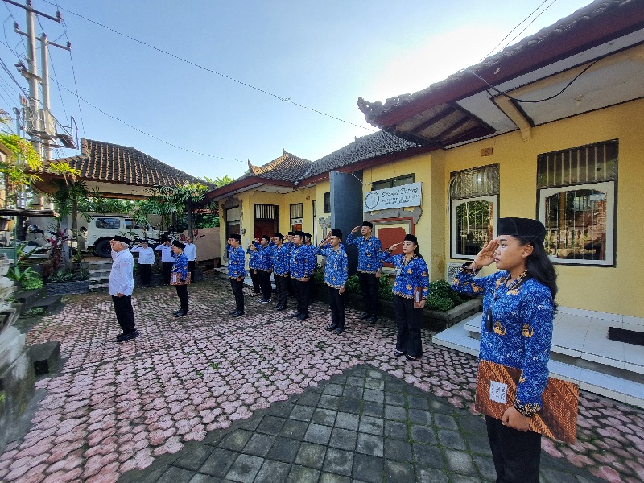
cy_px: 242
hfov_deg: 106.2
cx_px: 322
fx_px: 242
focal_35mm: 13
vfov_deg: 89.9
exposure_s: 1/137
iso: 50
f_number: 2.2
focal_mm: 1.74
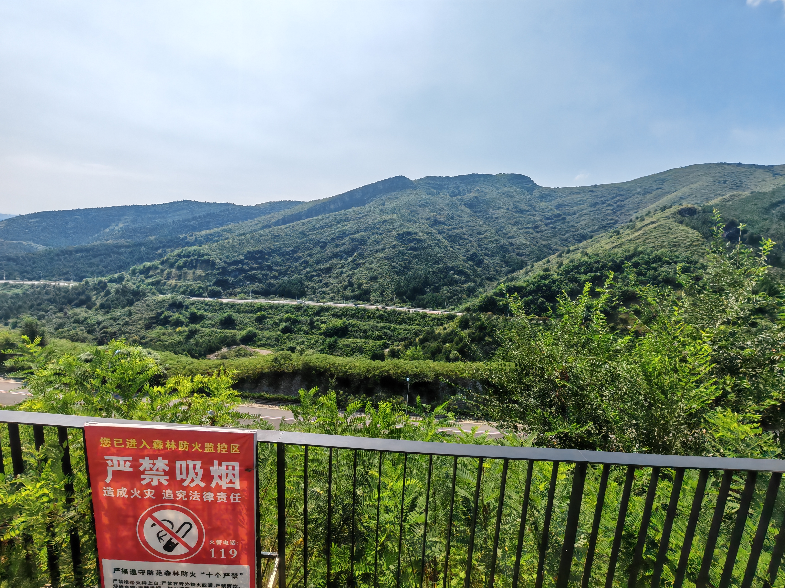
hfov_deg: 94.5
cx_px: 392
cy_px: 294
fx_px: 363
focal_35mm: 16
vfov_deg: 78.1
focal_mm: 1.96
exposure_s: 1/4000
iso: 50
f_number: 2.2
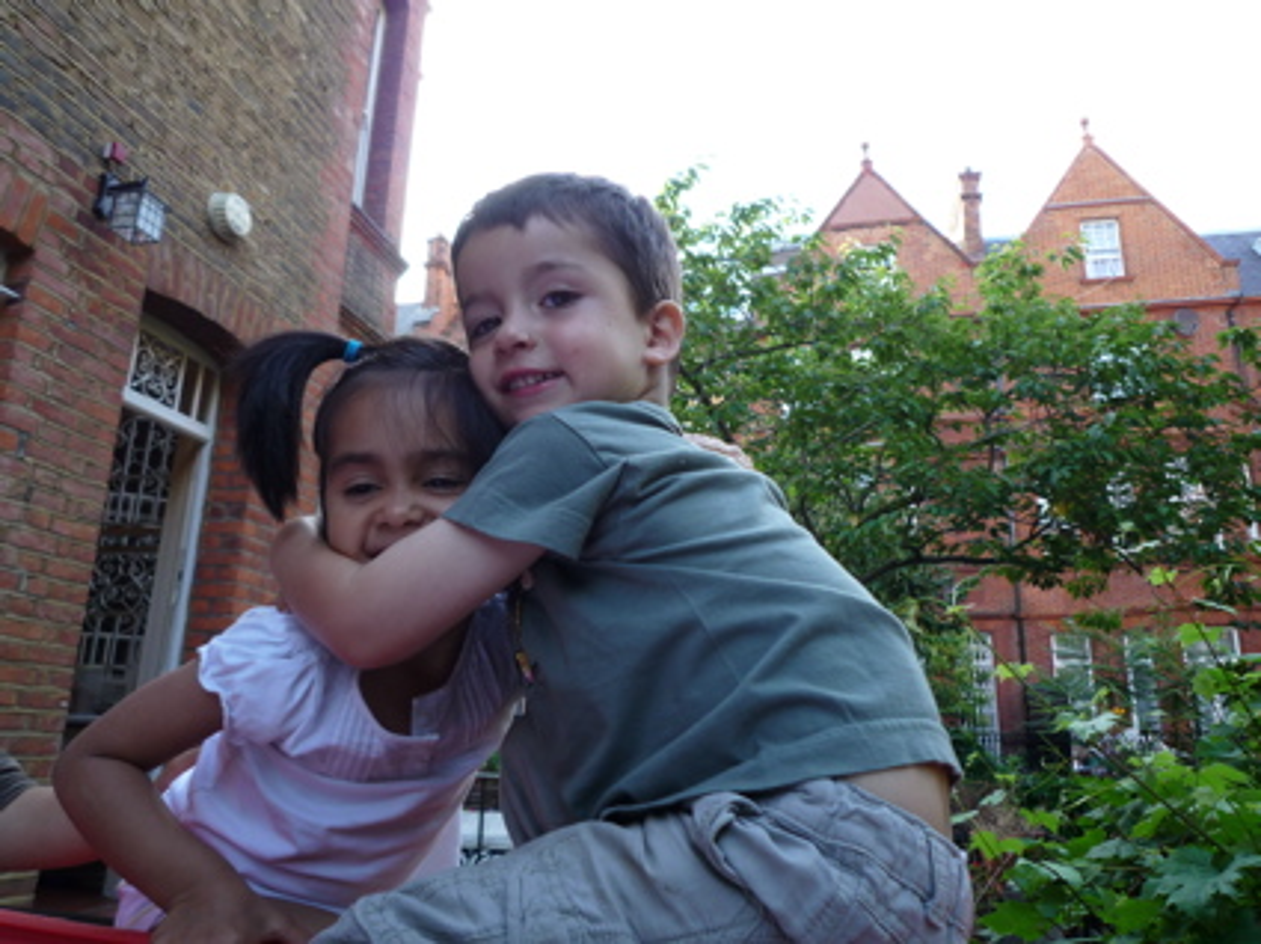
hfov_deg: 69.4
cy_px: 472
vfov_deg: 54.8
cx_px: 630
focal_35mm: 25
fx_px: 910
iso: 100
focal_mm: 4.4
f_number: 2.8
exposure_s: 1/80
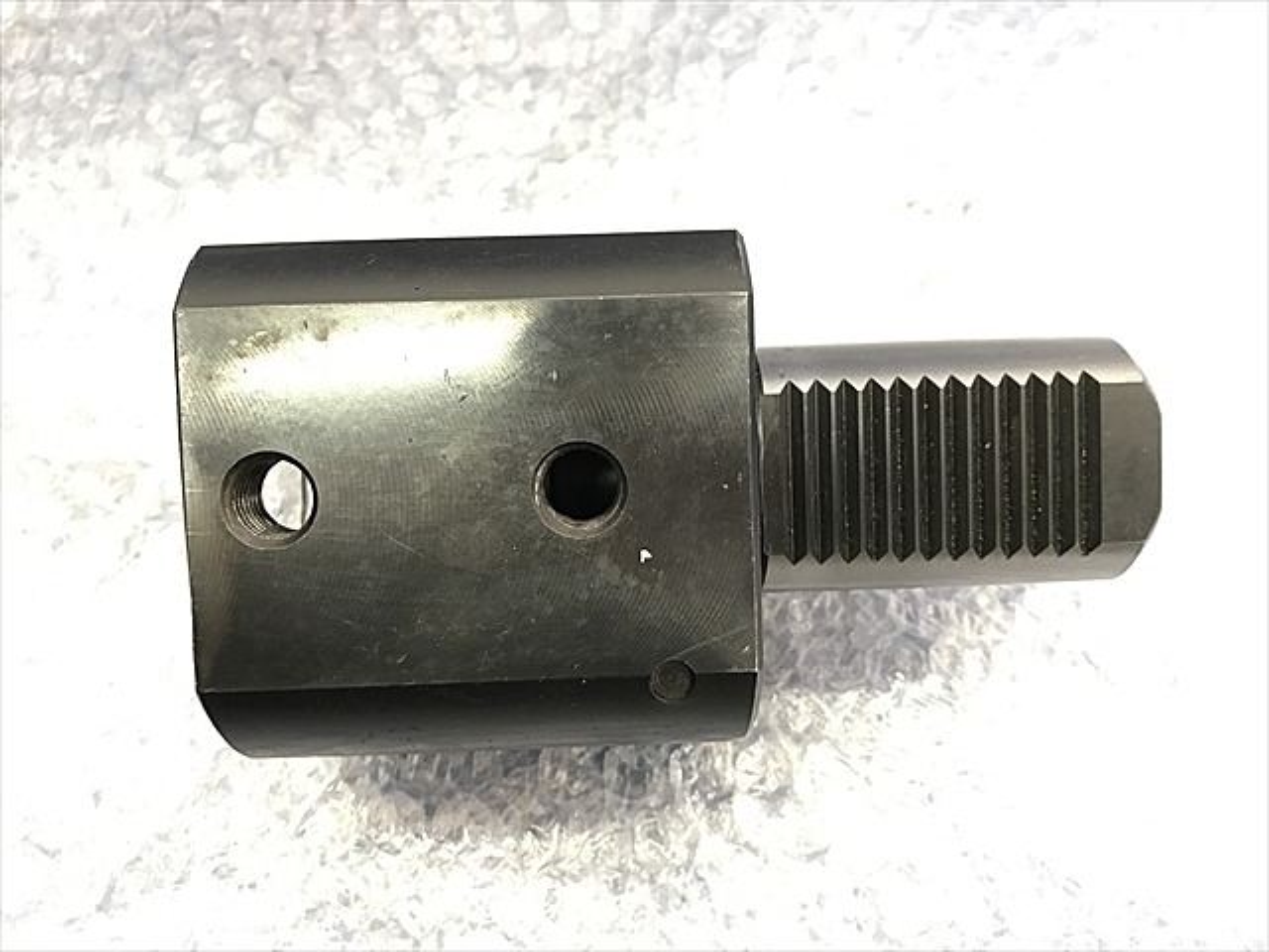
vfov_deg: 49.7
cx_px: 634
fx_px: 1026
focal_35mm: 28
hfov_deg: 63.4
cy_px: 476
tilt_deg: -72.6
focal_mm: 3.99
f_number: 1.8
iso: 40
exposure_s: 1/15
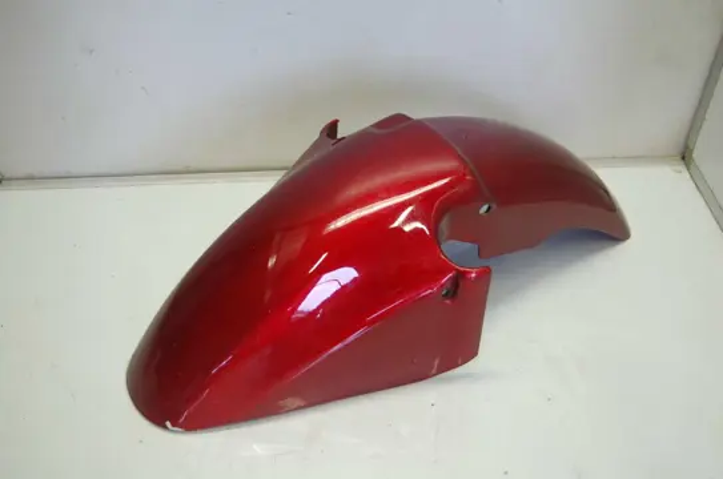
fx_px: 902
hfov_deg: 43.7
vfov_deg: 29.8
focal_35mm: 45
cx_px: 362
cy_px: 240
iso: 400
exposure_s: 1/40
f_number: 4.2
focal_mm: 30
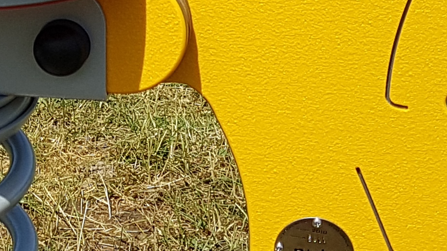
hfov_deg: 16.7
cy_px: -83
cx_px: -92
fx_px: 1457
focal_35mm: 123
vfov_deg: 9.7
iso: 50
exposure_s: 1/3016
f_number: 1.7
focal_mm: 4.2
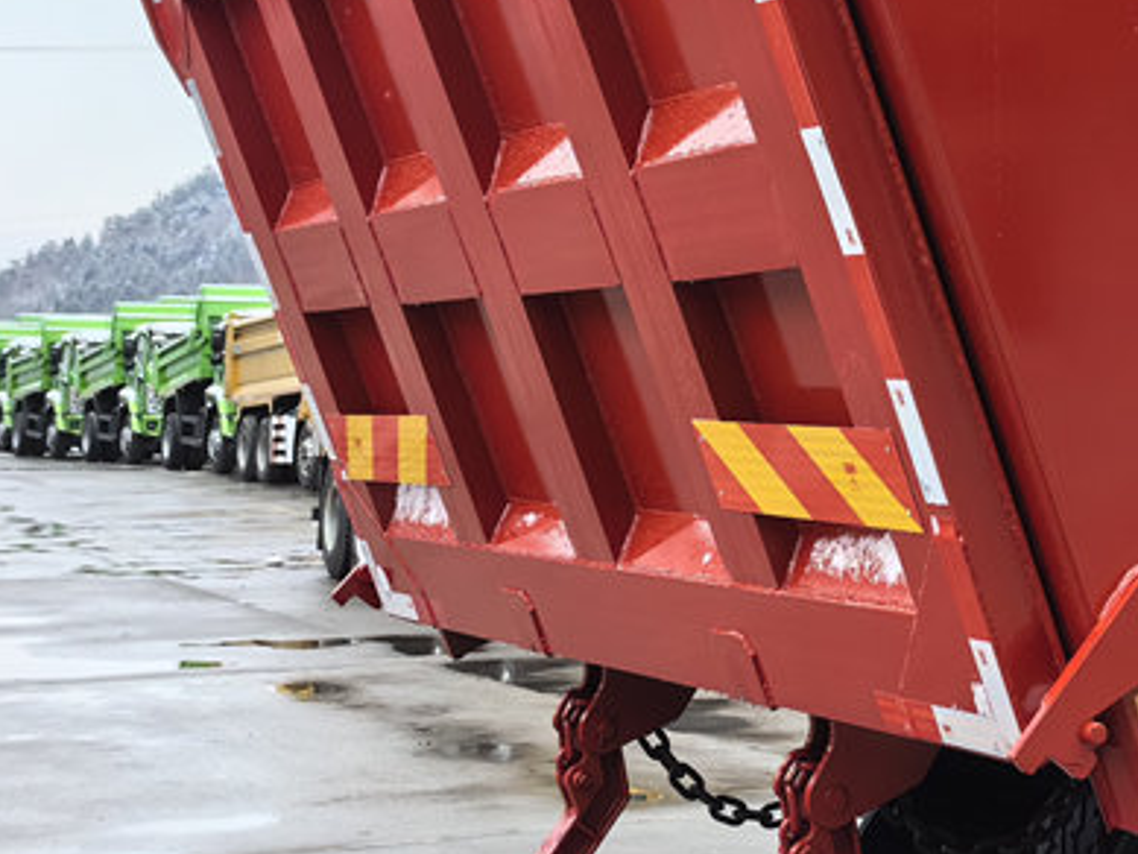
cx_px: 1068
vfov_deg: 19.1
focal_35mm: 76
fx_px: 2499
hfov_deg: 24.7
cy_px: 132
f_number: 2
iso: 160
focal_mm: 5.75
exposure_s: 1/845
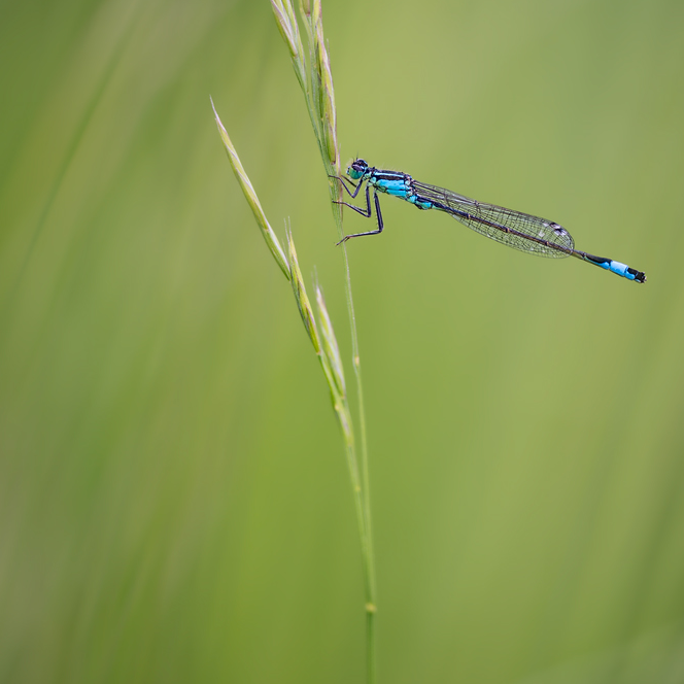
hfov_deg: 9.1
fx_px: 4292
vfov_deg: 9.1
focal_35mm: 192
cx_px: 341
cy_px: 254
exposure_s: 1/250
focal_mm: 150
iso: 100
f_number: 3.8
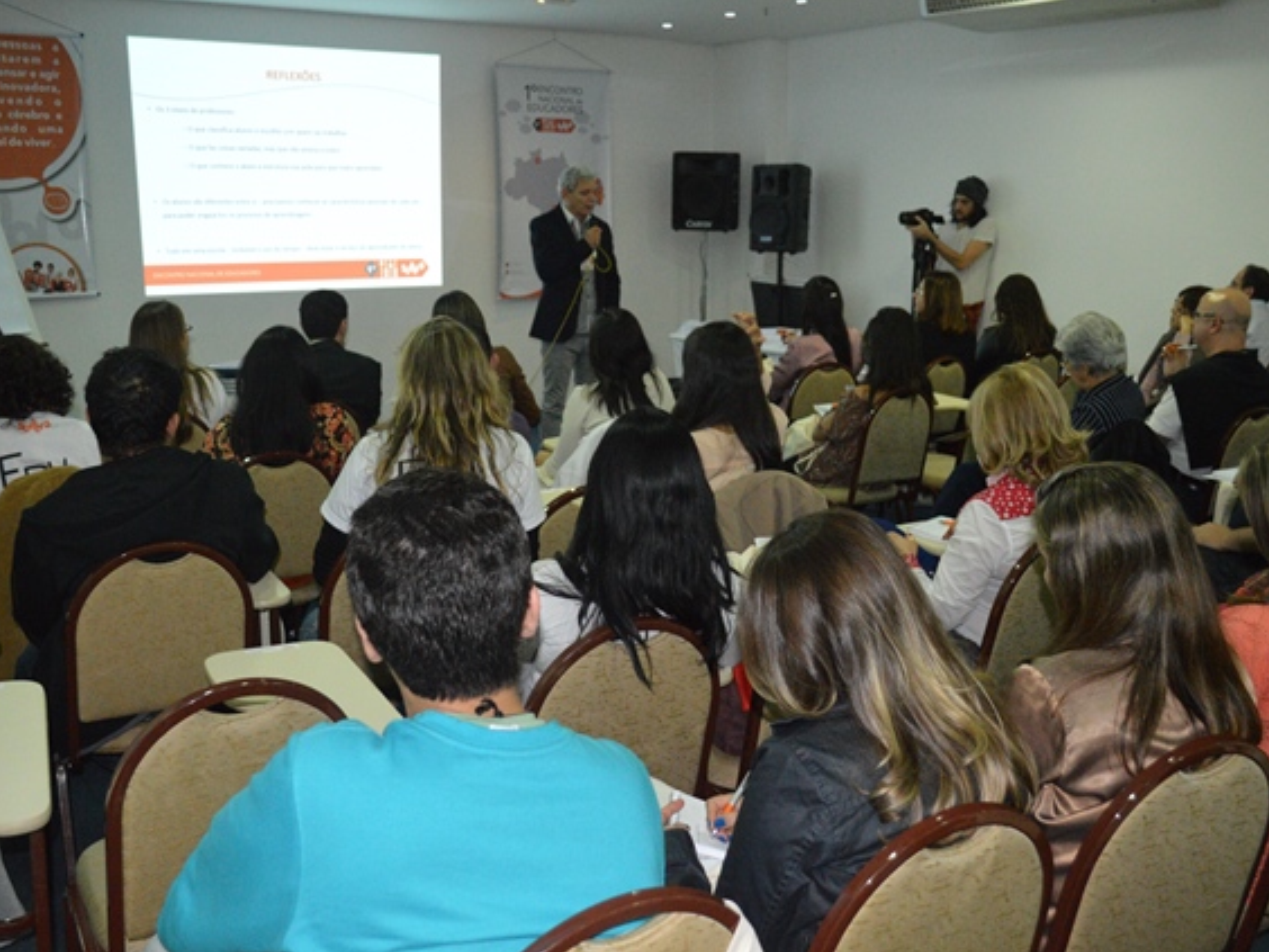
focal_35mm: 36
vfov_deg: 39.7
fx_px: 1320
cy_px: 477
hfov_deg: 51.4
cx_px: 639
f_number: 4
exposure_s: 1/60
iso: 3200
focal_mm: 22
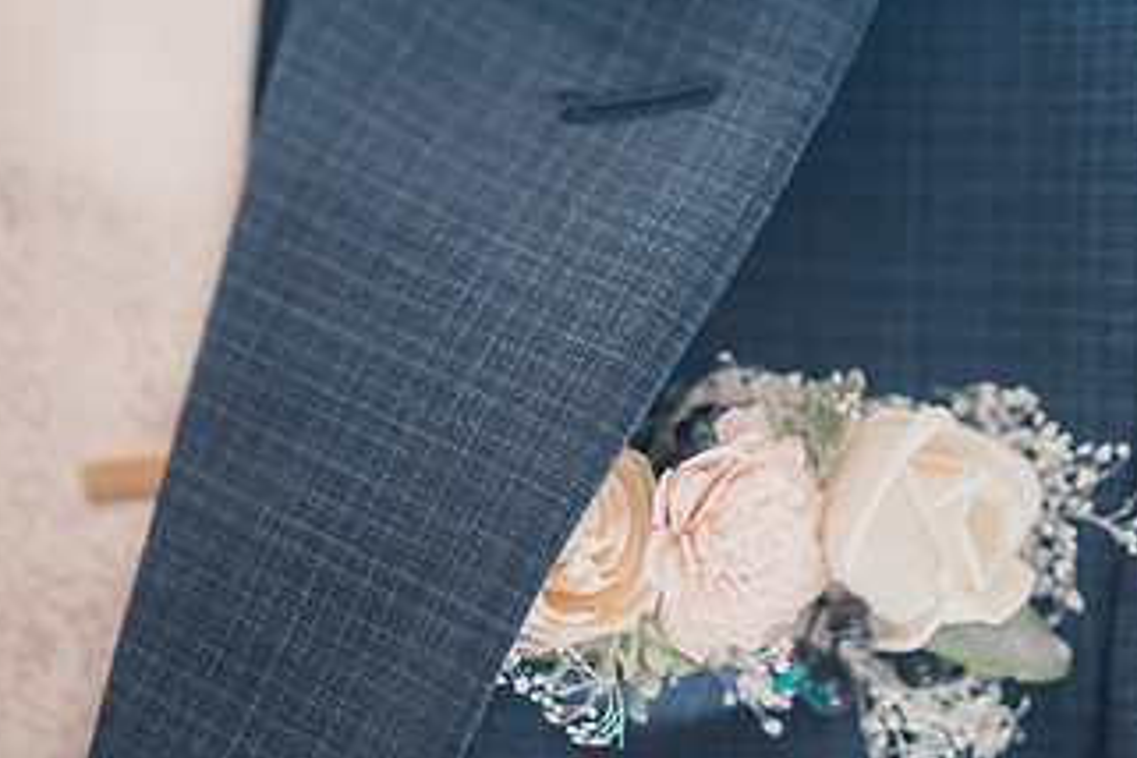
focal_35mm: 92
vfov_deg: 14.8
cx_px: 460
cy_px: 483
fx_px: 2905
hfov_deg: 22.1
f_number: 1.4
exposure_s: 1/320
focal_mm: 50
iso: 1250
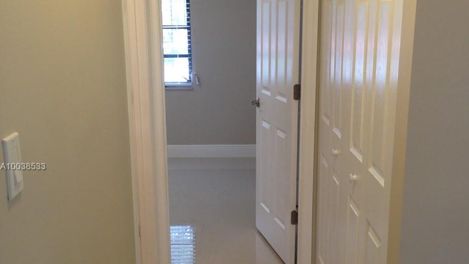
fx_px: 610
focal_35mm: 49
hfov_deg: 42.1
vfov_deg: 24.4
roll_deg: +0.6
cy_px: 167
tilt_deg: -11.1
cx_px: 239
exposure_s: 1/40
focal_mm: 4.12
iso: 50
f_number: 2.4
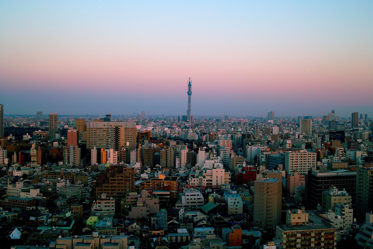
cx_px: 186
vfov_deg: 32.6
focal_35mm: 41
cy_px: 124
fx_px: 425
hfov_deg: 47.4
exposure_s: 1/40
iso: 200
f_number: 5.6
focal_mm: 24.2
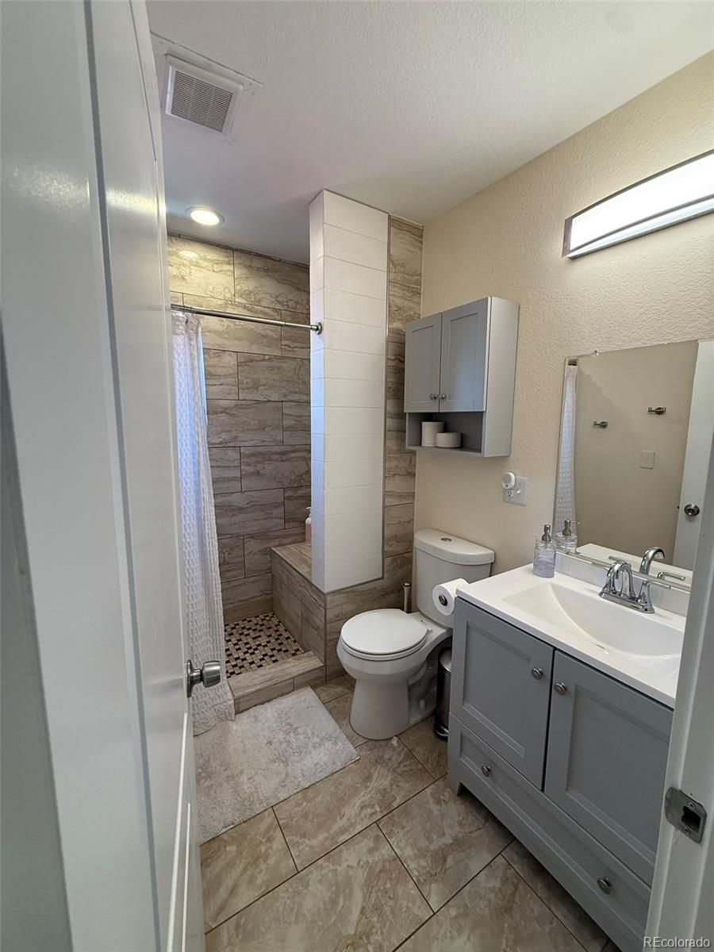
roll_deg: -0.6
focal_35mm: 14
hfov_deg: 85.7
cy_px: 476
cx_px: 357
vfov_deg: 102.1
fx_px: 385
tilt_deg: -7.3
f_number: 2.2
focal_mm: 2.22
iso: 200
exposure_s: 1/120
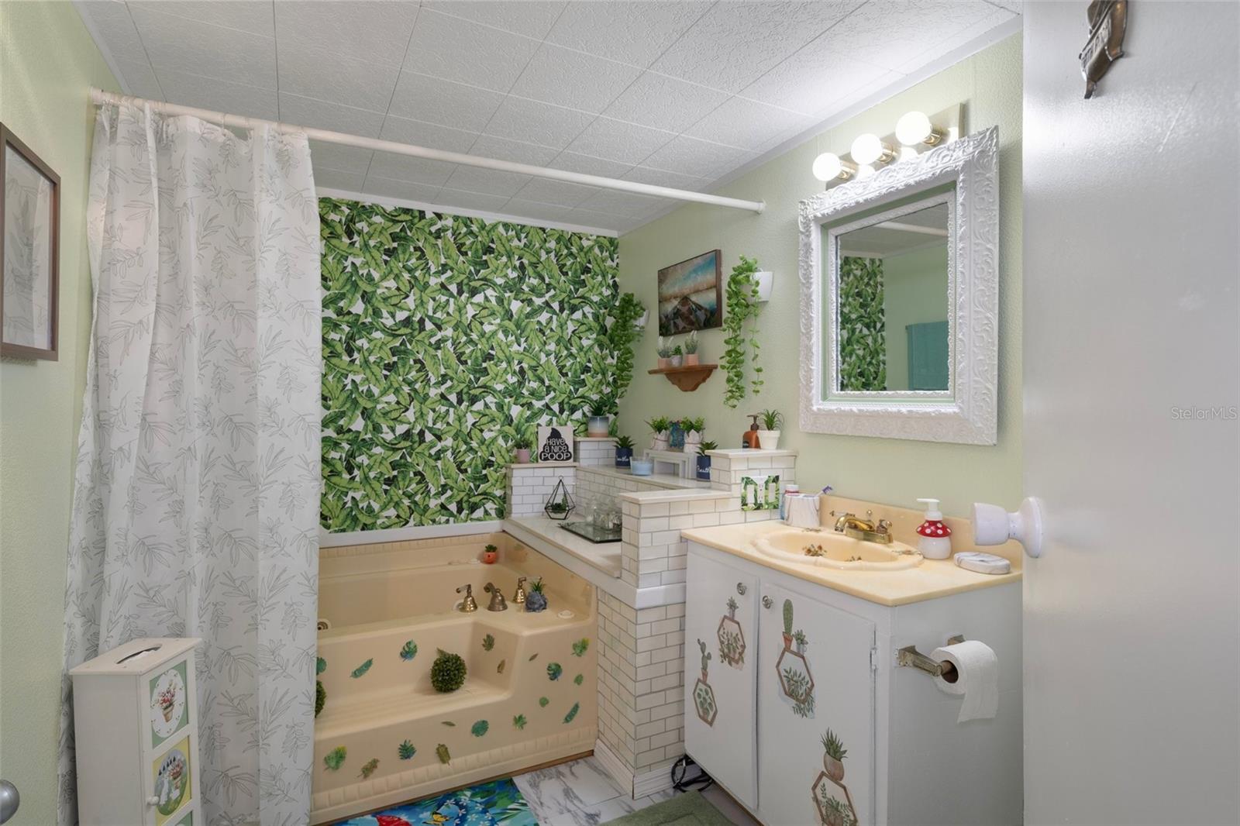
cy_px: 413
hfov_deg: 90.0
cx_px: 620
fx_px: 620
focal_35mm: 18
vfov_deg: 67.4
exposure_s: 2
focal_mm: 18
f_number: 9
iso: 320
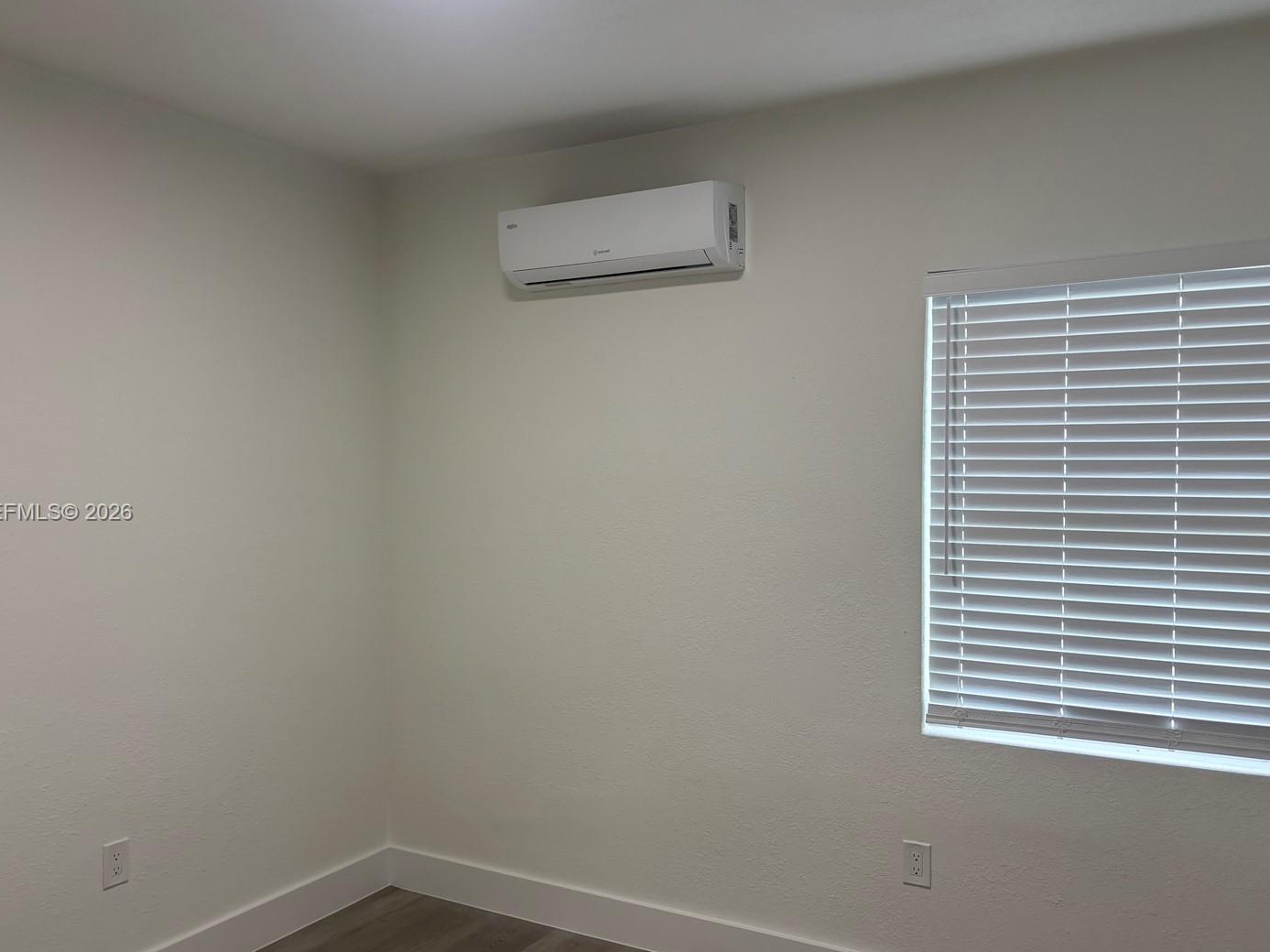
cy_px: 514
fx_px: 1101
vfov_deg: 46.7
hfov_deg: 59.9
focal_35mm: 30
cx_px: 580
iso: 100
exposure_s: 1/120
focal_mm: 5.96
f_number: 1.6
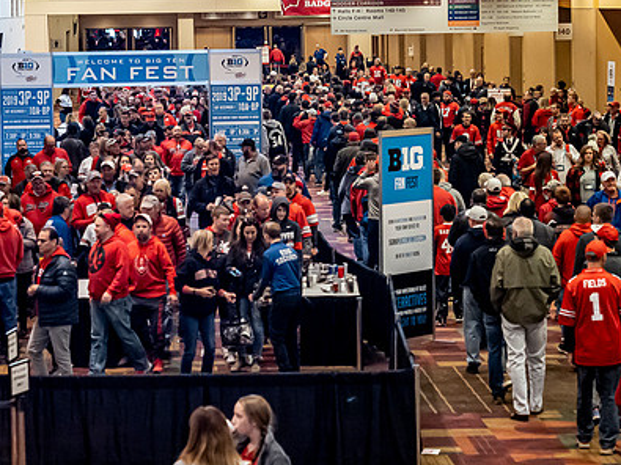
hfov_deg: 14.6
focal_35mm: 135
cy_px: 142
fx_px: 2421
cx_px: 212
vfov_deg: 11.0
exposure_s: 1/250
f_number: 2.8
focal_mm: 46
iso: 5000
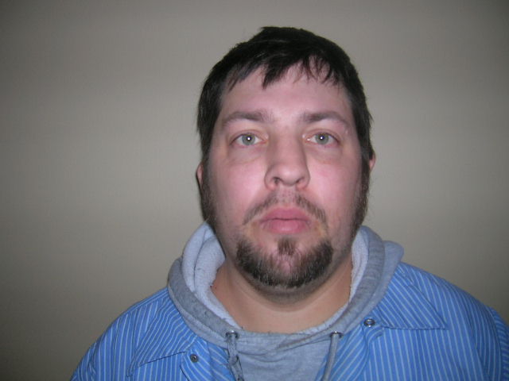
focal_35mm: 34
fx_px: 500
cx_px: 254
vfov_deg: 41.8
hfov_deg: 54.0
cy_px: 190
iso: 50
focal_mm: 5.7
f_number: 2.9
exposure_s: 1/60.1
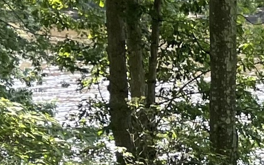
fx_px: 1360
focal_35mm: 189
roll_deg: +0.0
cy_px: 136
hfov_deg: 8.5
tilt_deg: -7.9
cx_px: 881
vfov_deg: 6.9
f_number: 1.6
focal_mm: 4.2
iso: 32
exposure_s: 1/254
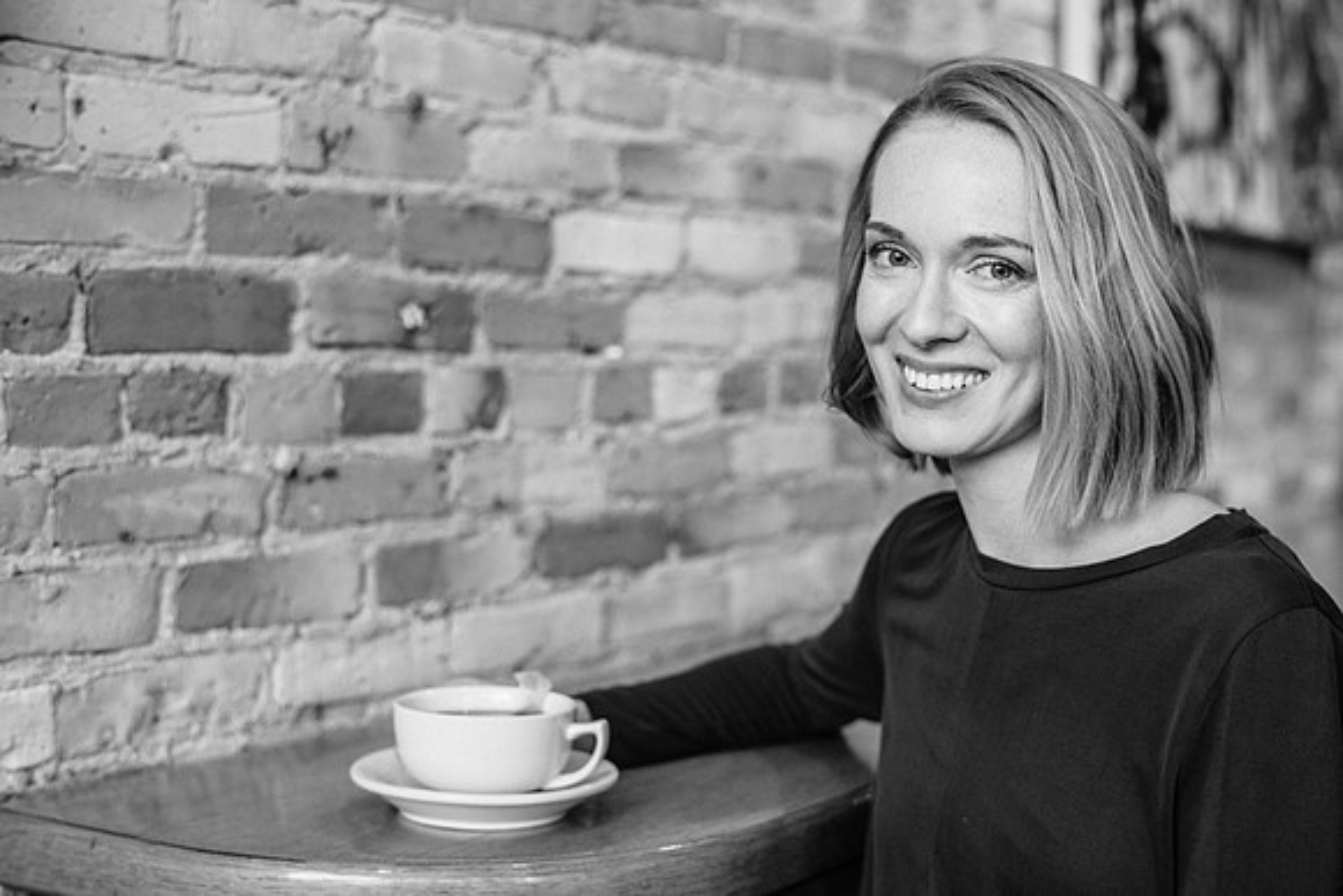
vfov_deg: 23.4
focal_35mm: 58
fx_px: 2164
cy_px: 448
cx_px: 672
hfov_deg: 34.5
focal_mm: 58
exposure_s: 1/125
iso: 500
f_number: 3.2
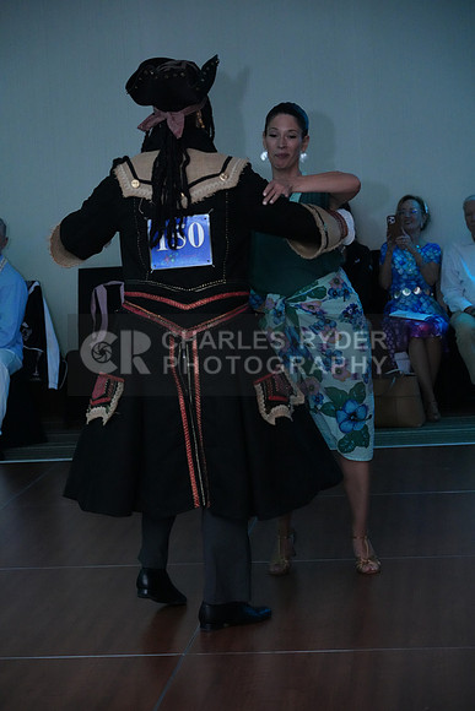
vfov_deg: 24.8
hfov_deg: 16.7
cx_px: 238
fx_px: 1622
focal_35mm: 82
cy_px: 356
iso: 8000
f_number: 4.5
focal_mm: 82
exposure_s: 1/200
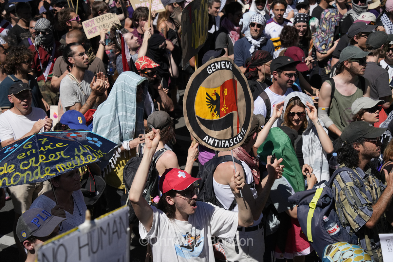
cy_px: 131
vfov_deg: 19.0
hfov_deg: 28.2
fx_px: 783
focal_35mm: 72
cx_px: 196
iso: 800
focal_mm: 71.7
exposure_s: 1/8000
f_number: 5.6
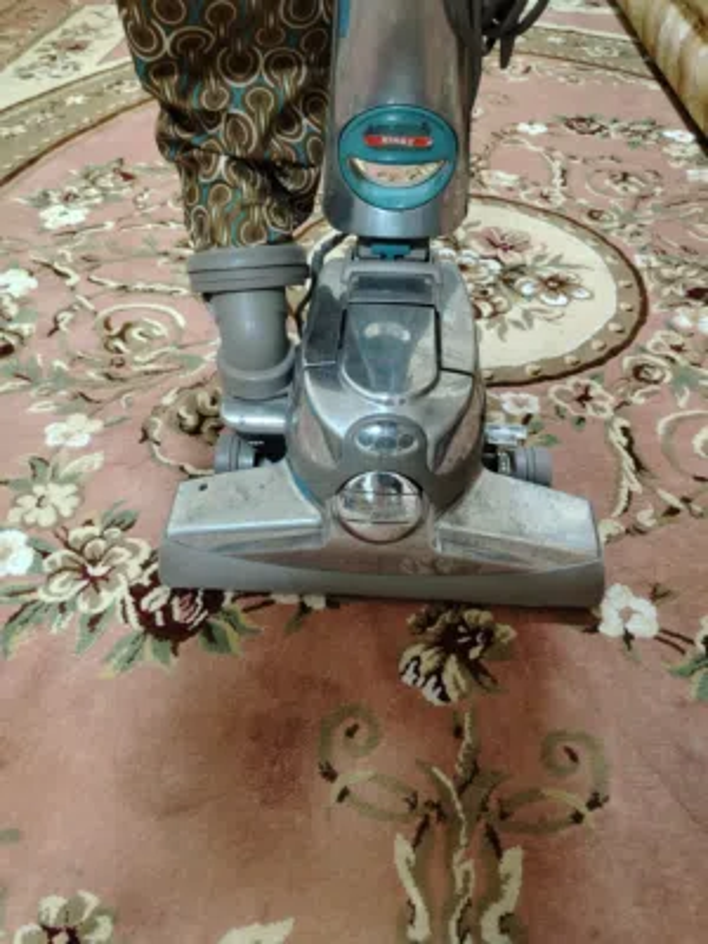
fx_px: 654
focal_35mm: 24
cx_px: 354
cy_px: 472
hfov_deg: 56.8
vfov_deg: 71.6
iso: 1513
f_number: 1.75
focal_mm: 5.25
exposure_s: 1/30
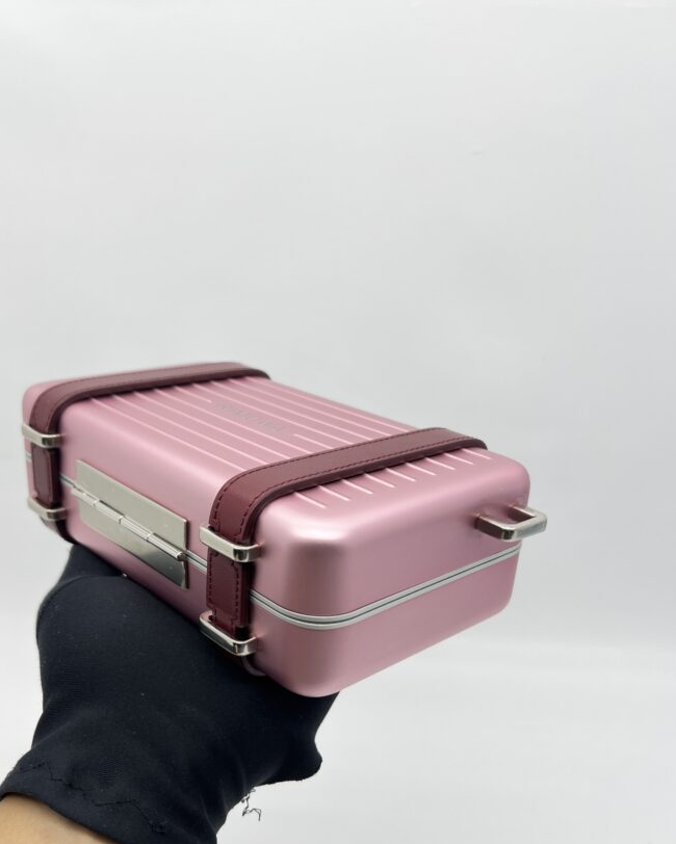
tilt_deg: -25.2
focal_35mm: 32
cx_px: 282
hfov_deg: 45.6
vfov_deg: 55.0
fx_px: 800
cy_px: 525
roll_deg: +0.3
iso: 32
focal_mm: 5.7
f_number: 1.5
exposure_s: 1/116
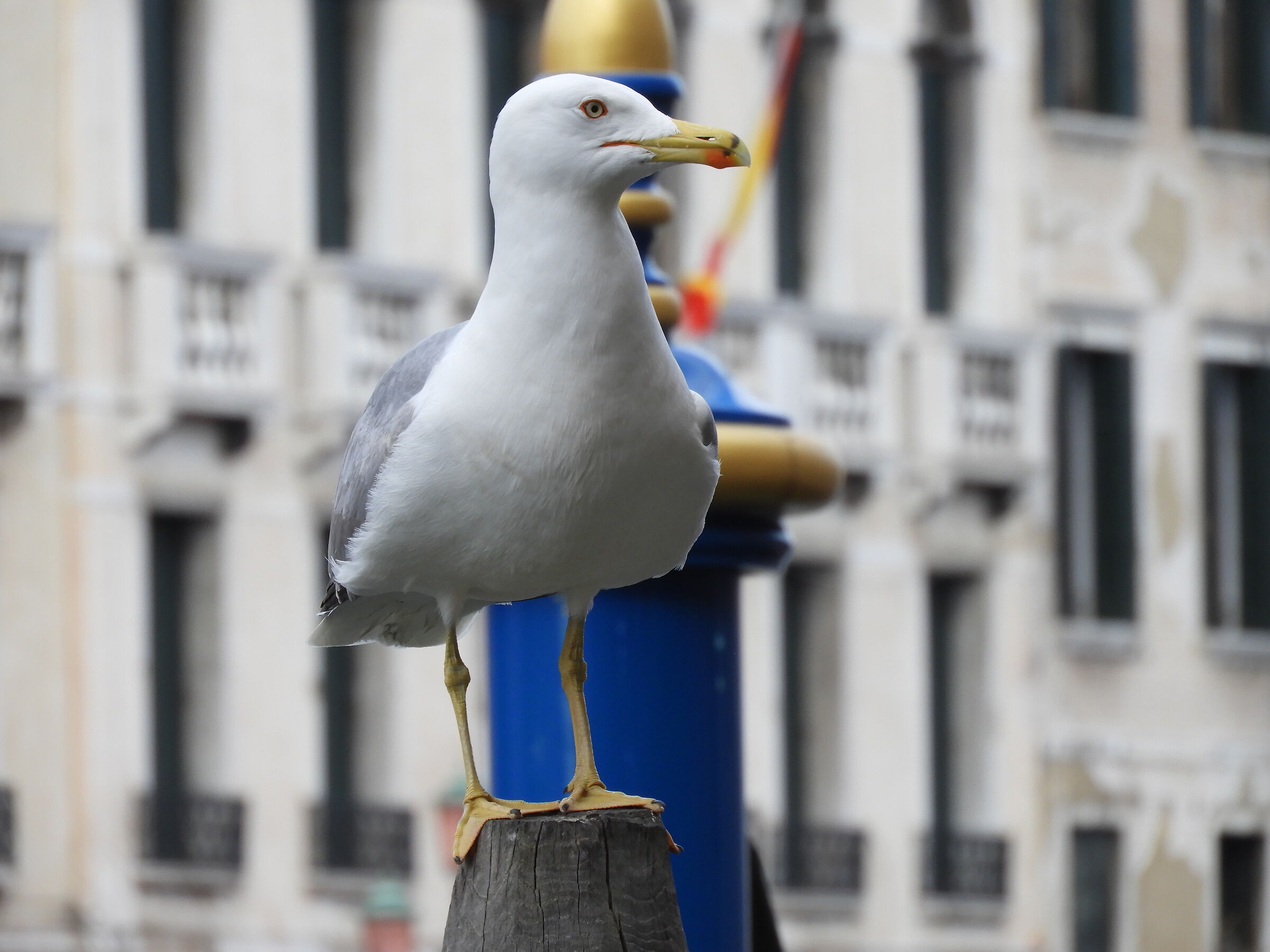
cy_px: 476
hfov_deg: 4.0
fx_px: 18344
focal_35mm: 500
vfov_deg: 3.0
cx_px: 635
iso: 160
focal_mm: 89.6
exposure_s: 1/250
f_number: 5.6
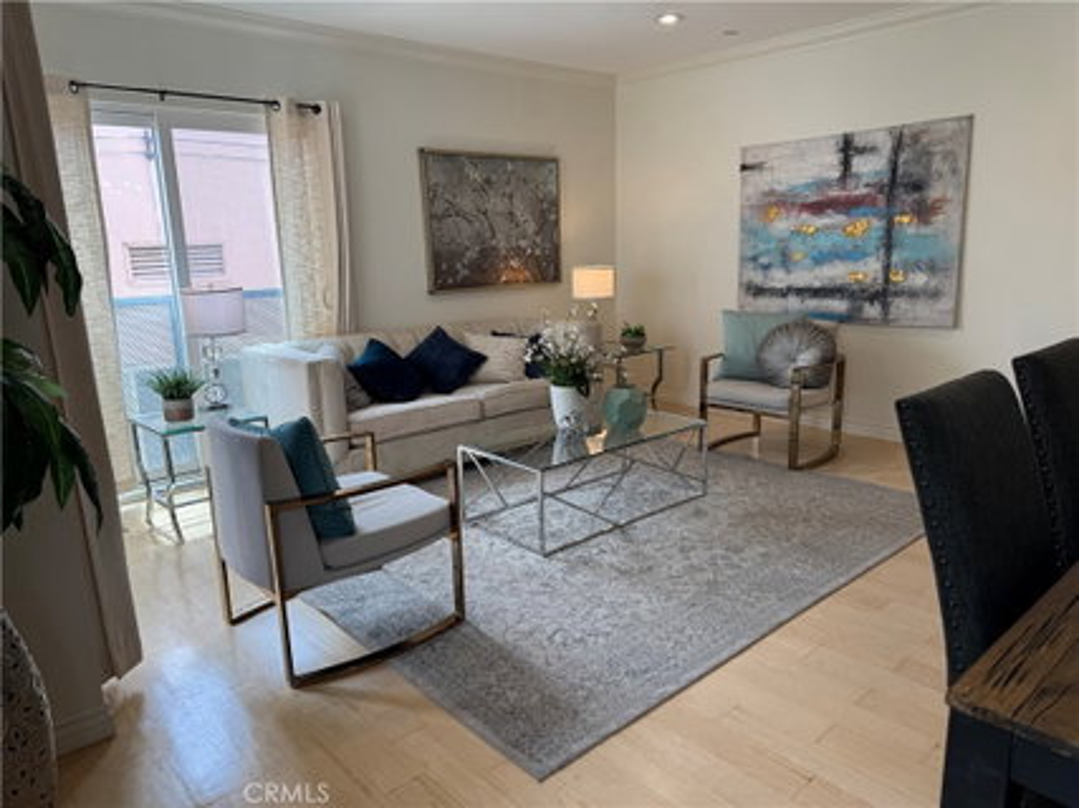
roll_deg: +2.0
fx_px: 748
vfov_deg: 56.8
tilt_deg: -12.3
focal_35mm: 24
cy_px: 404
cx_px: 540
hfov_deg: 71.6
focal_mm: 6.76
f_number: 1.78
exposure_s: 1/252
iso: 64
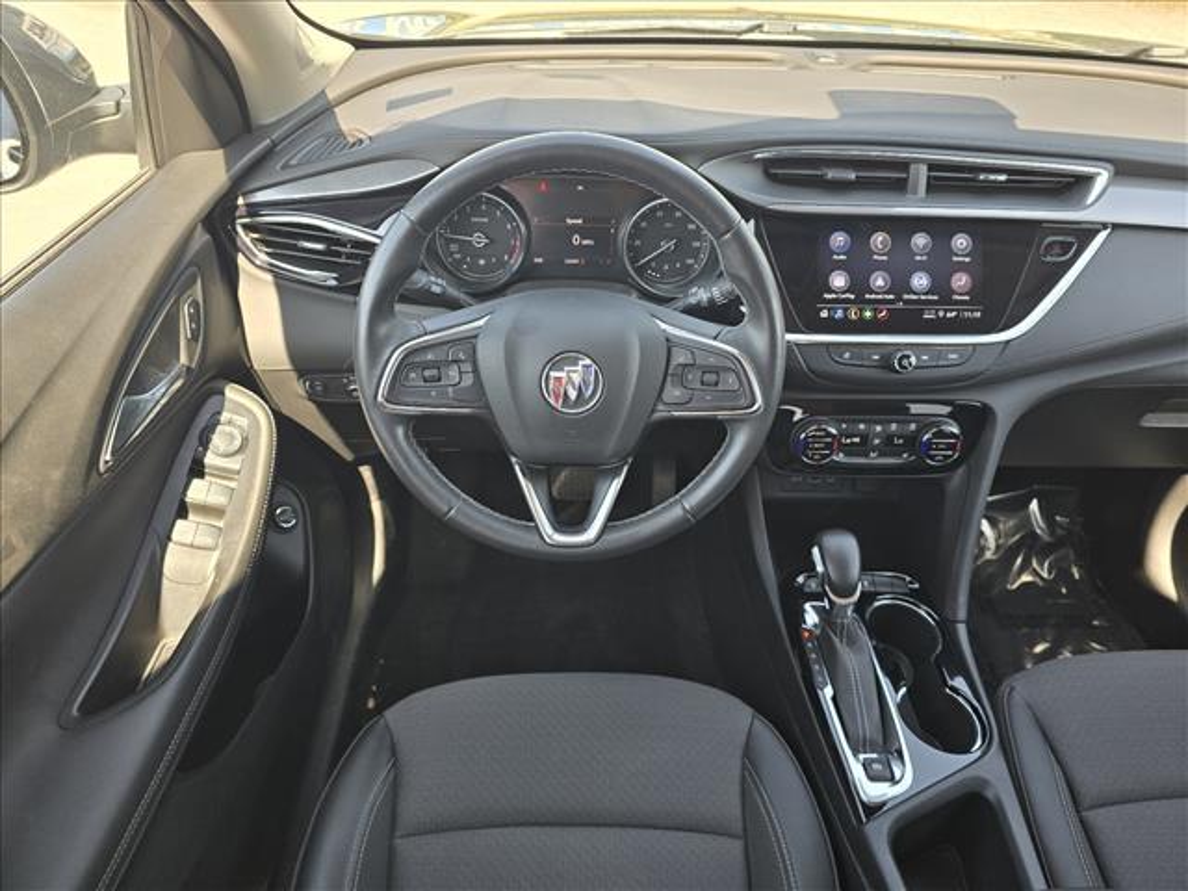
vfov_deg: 58.9
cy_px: 446
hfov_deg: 73.9
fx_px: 789
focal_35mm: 23
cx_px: 594
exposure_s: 1/182
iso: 80
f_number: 1.7
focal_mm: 6.3
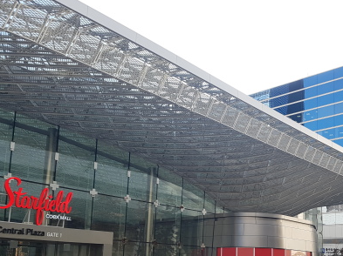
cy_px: 189
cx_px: 238
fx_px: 426
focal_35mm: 43
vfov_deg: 32.9
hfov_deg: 43.1
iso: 50
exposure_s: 1/584
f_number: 1.7
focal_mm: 4.2
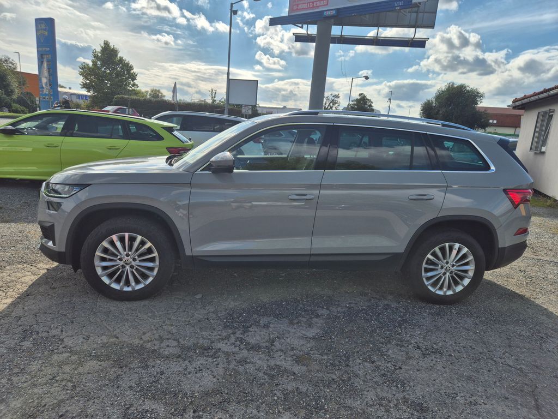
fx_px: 371
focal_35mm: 23
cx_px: 279
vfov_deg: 58.9
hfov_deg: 73.9
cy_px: 210
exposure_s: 1/3488
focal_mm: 5.4
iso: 25
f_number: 1.8
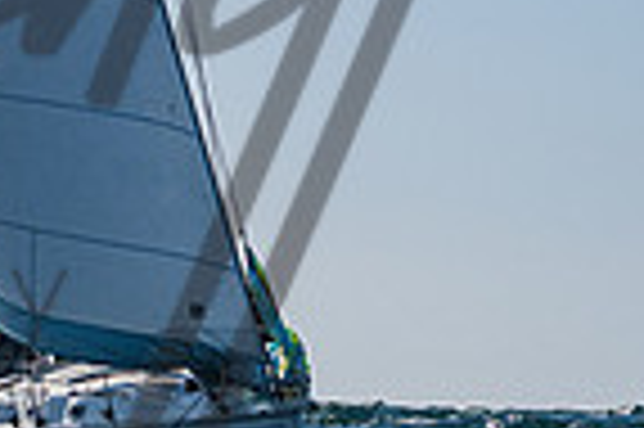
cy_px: -20
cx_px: 60
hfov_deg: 4.4
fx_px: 8398
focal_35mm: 470
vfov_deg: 2.9
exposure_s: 1/5000
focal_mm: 100
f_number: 6.3
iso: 320
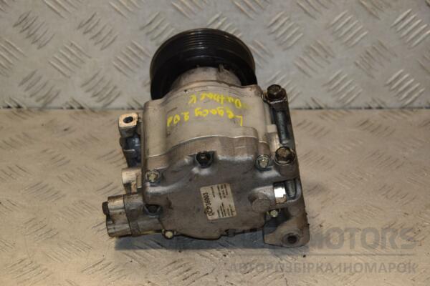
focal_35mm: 105
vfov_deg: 13.0
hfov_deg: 19.5
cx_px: 215
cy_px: 143
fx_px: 1254
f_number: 6.3
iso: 800
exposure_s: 1/200
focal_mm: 70
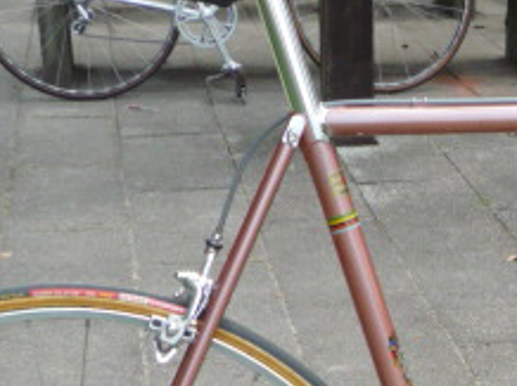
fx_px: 1447
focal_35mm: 97
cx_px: 503
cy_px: 443
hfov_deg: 19.7
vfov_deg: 14.8
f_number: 2.8
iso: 100
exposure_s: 1/400
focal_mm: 4.4
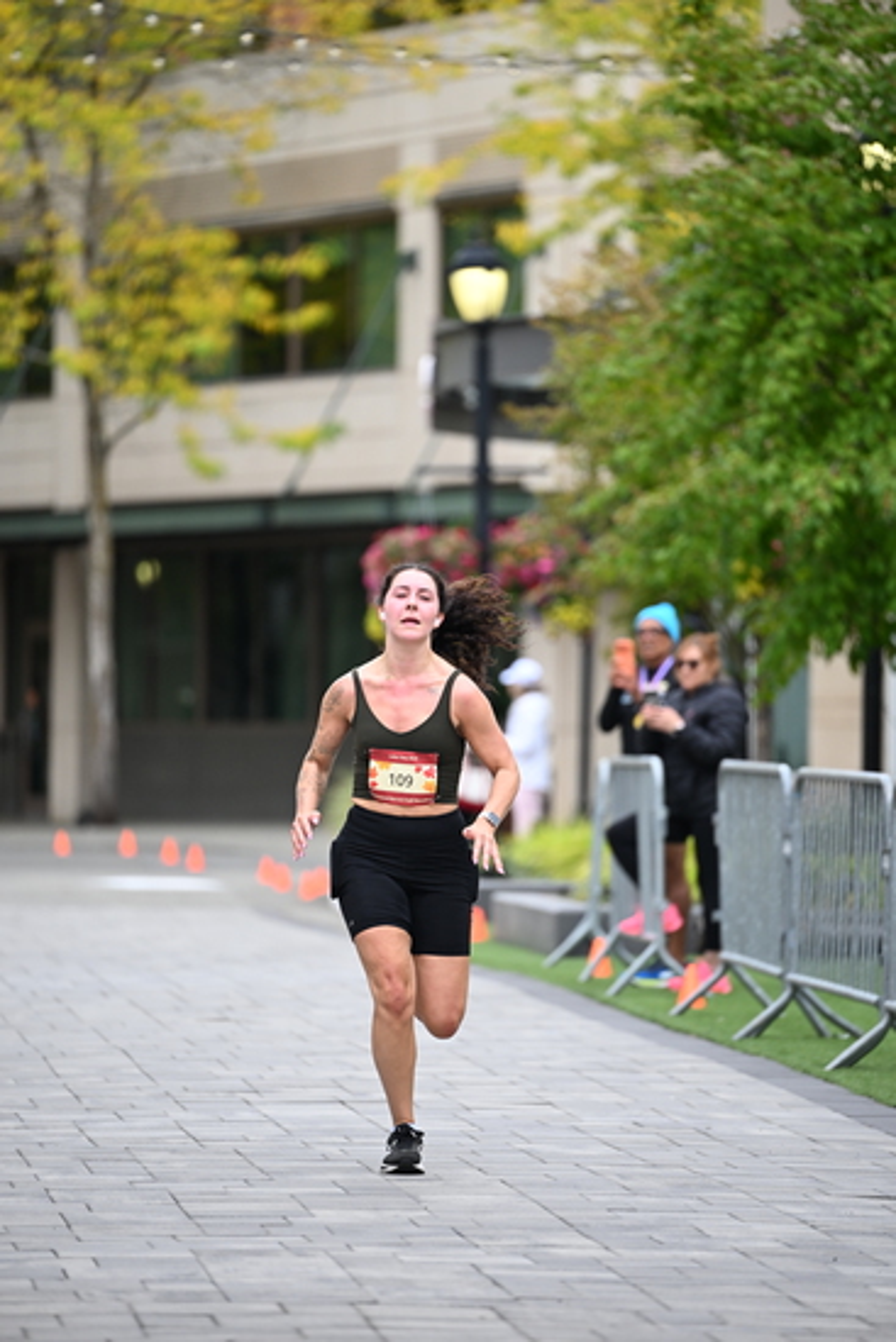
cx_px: 448
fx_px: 7461
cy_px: 671
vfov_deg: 10.3
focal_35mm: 200
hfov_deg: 6.9
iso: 640
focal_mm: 200
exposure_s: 1/2000
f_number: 2.8
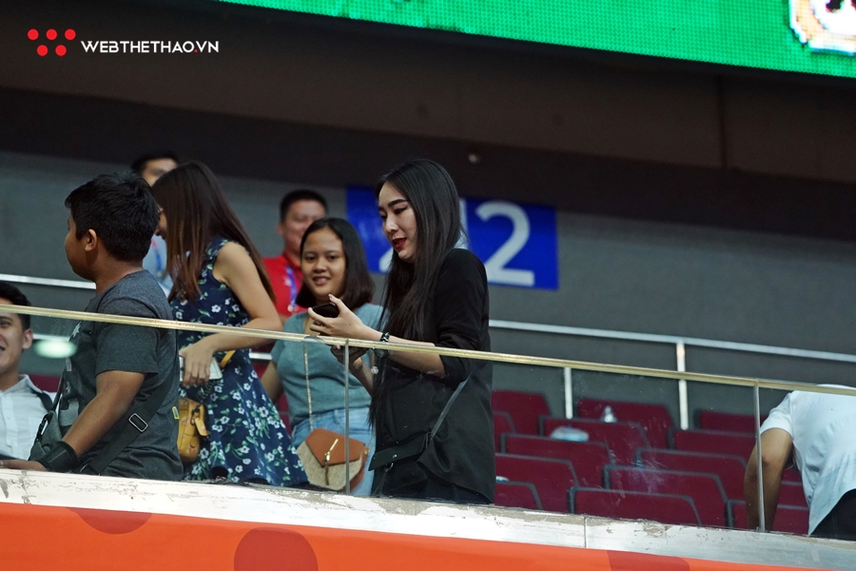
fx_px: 4898
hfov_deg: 10.0
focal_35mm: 206
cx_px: 428
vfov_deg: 6.7
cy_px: 286
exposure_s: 1/320
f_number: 6.3
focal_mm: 206
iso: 8000
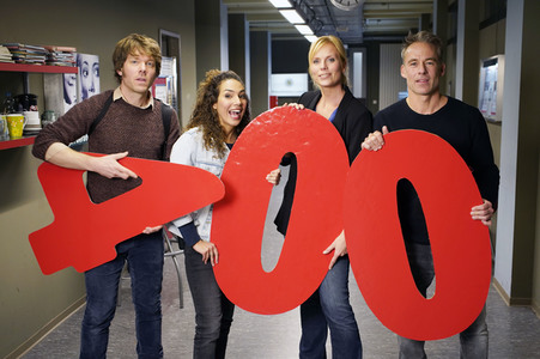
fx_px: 600
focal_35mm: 40
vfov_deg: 33.4
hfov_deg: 48.5
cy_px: 180
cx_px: 270
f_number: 4
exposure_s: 1/60
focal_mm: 40
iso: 1600
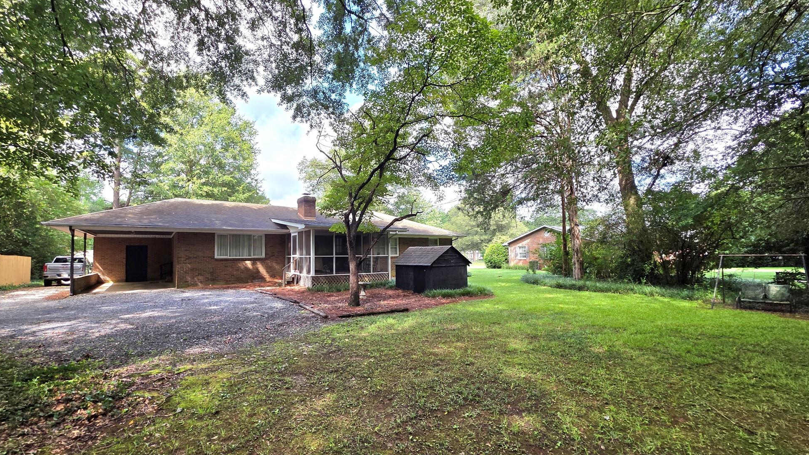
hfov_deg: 102.9
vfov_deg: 70.5
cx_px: 384
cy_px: 241
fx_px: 322
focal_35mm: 15
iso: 40
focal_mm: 2.2
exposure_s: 1/312
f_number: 1.9
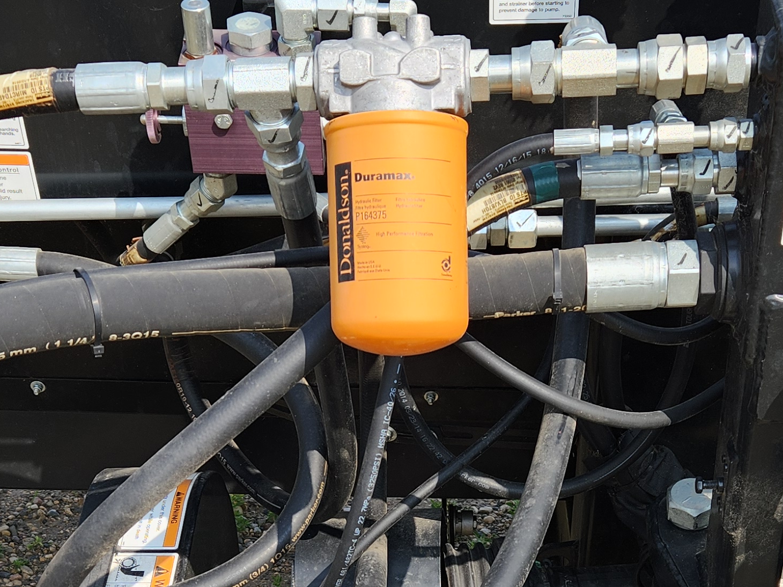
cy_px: 596
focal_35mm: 63
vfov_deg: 22.3
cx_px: 441
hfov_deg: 30.7
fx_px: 1425
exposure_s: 1/909
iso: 20
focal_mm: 5.4
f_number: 1.8
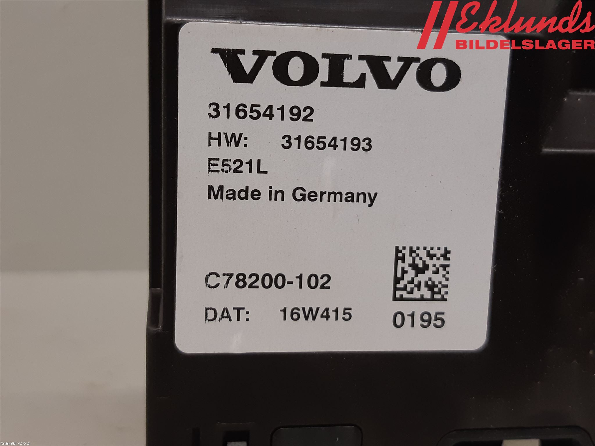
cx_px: 298
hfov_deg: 67.3
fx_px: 447
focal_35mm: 26
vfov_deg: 53.1
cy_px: 223
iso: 100
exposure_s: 1/50
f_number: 1.7
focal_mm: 3.93
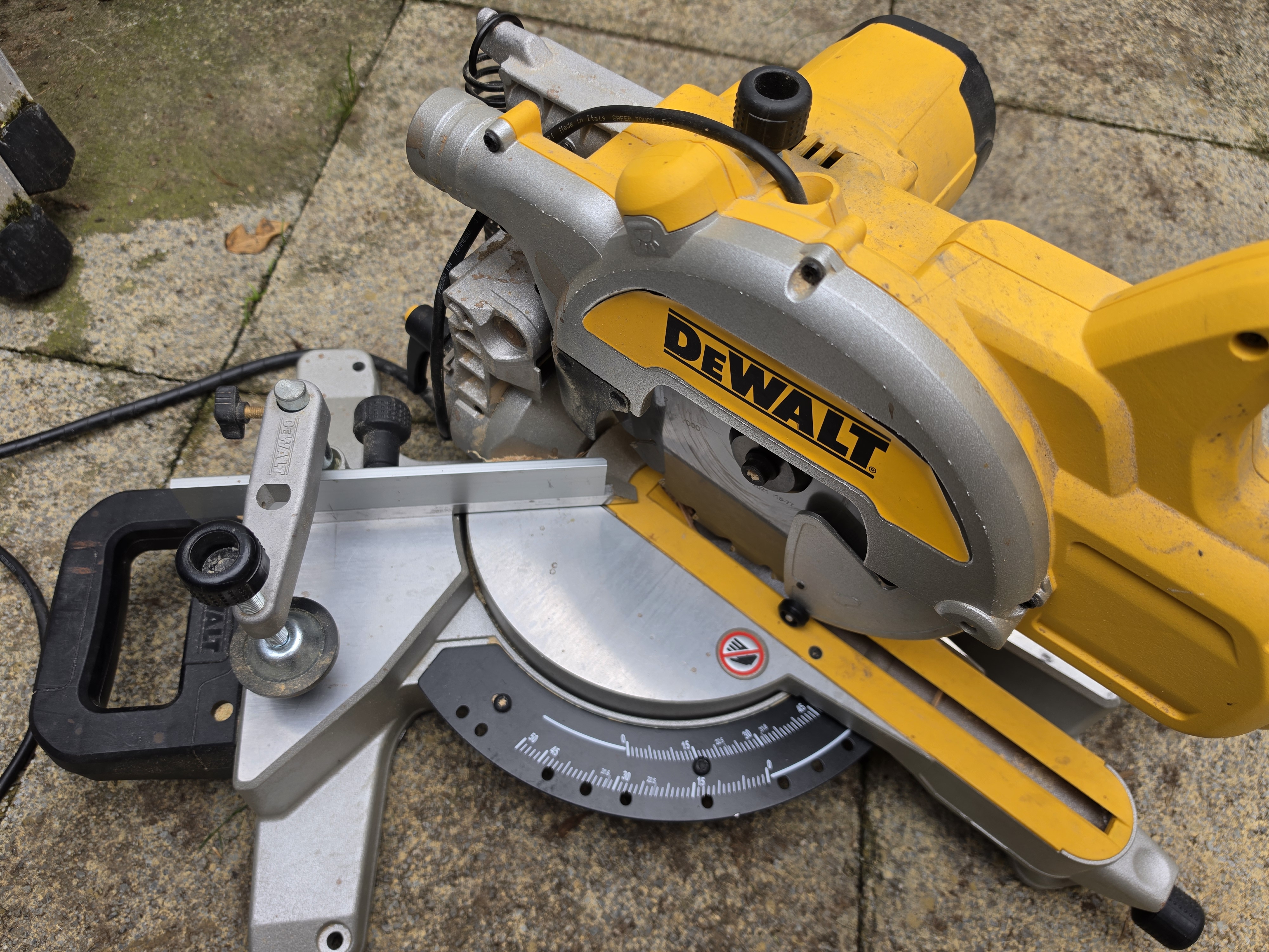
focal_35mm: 23
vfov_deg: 58.9
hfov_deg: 73.9
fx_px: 843
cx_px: 634
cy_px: 476
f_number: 1.4
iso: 10
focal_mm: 6.5
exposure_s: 1/208
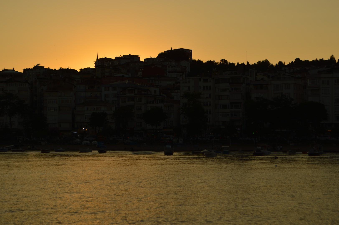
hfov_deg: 24.6
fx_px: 776
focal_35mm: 82
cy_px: 112
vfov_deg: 16.5
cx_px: 170
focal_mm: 55
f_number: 8
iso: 100
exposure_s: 1/640
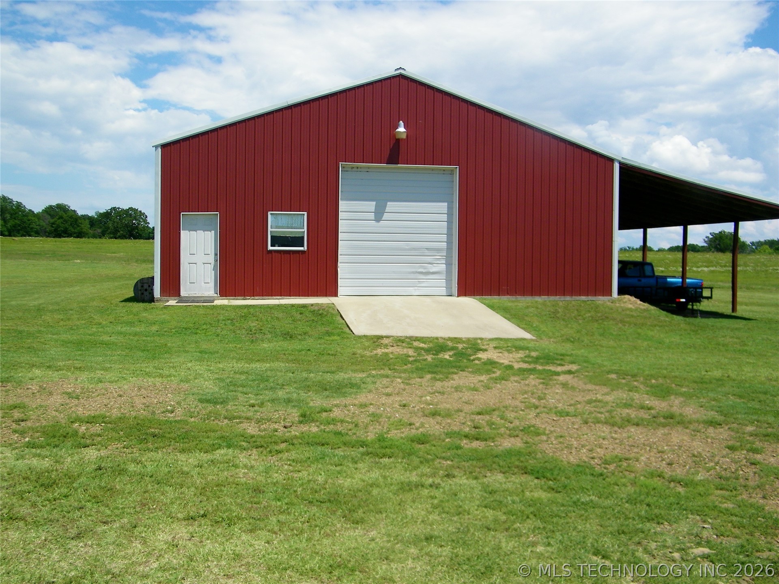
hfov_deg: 55.4
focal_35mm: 33
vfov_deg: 42.9
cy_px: 292
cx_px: 390
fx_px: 743
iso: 80
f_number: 7.2
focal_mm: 5.9
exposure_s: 1/320
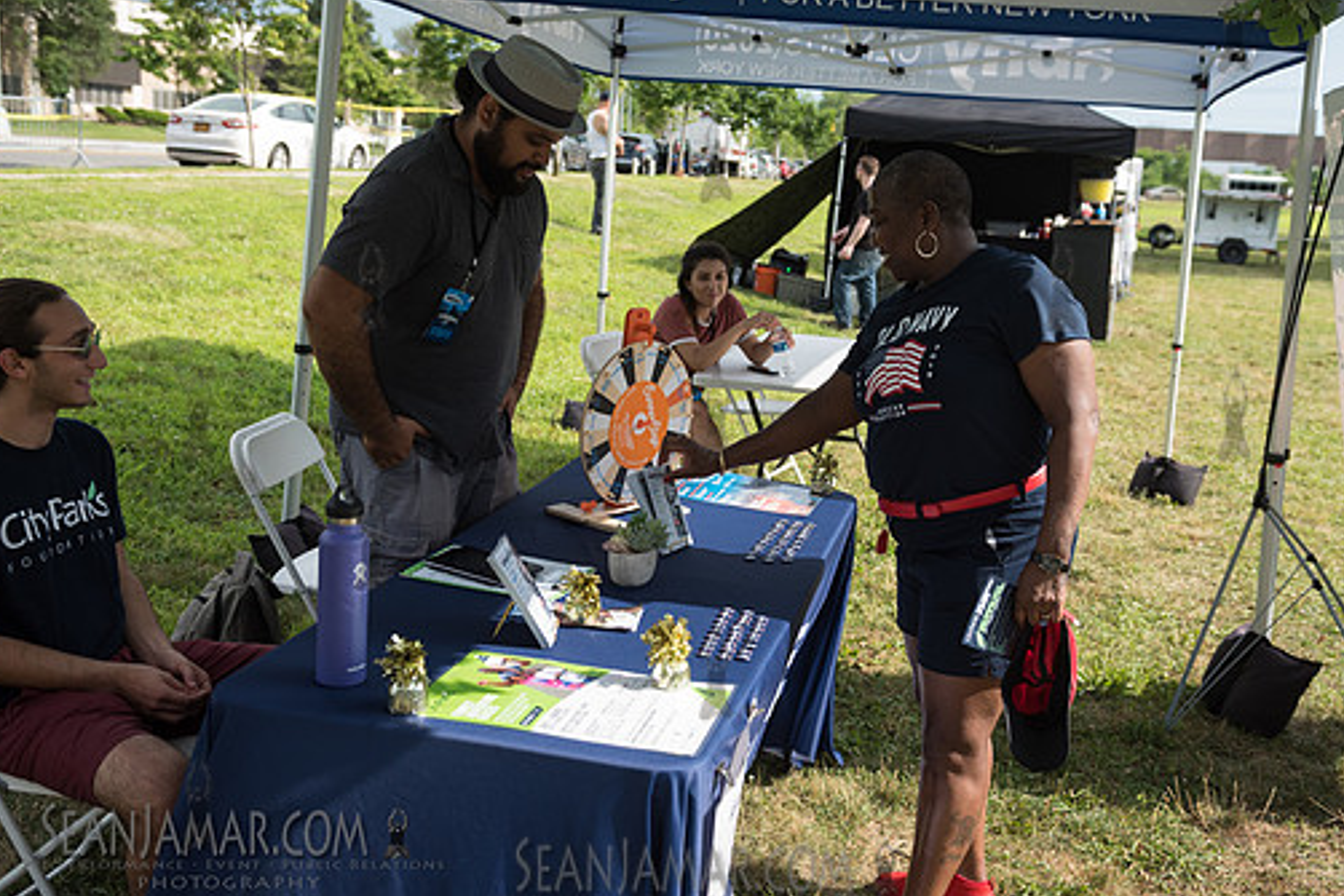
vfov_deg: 35.9
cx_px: 715
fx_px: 1382
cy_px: 413
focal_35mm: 37
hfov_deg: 51.8
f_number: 4
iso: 400
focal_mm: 32
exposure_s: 1/2500
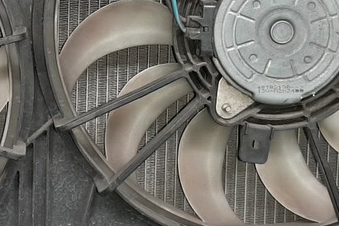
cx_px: 7
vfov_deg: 14.3
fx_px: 894
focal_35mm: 95
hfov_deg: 20.8
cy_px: 32
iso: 91
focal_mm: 3.93
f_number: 1.7
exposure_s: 1/50
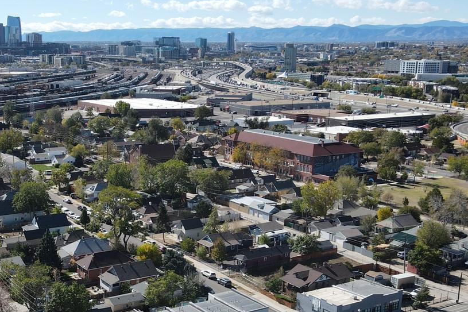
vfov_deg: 27.3
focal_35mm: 49
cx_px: 156
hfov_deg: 39.9
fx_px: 637
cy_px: 215
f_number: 2.8
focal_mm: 4.5
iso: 100
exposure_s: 1/640
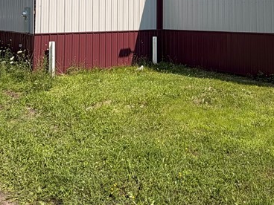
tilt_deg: +3.5
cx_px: 173
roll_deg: +0.6
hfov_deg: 47.4
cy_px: 6
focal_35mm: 39
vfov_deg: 34.0
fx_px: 309
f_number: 2.2
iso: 20
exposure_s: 1/770
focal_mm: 2.22
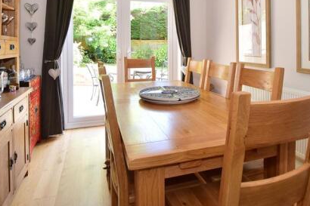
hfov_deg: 73.7
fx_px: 207
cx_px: 164
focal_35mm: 24
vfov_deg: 50.4
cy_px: 46
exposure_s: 1/80
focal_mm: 10
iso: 500
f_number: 6.3
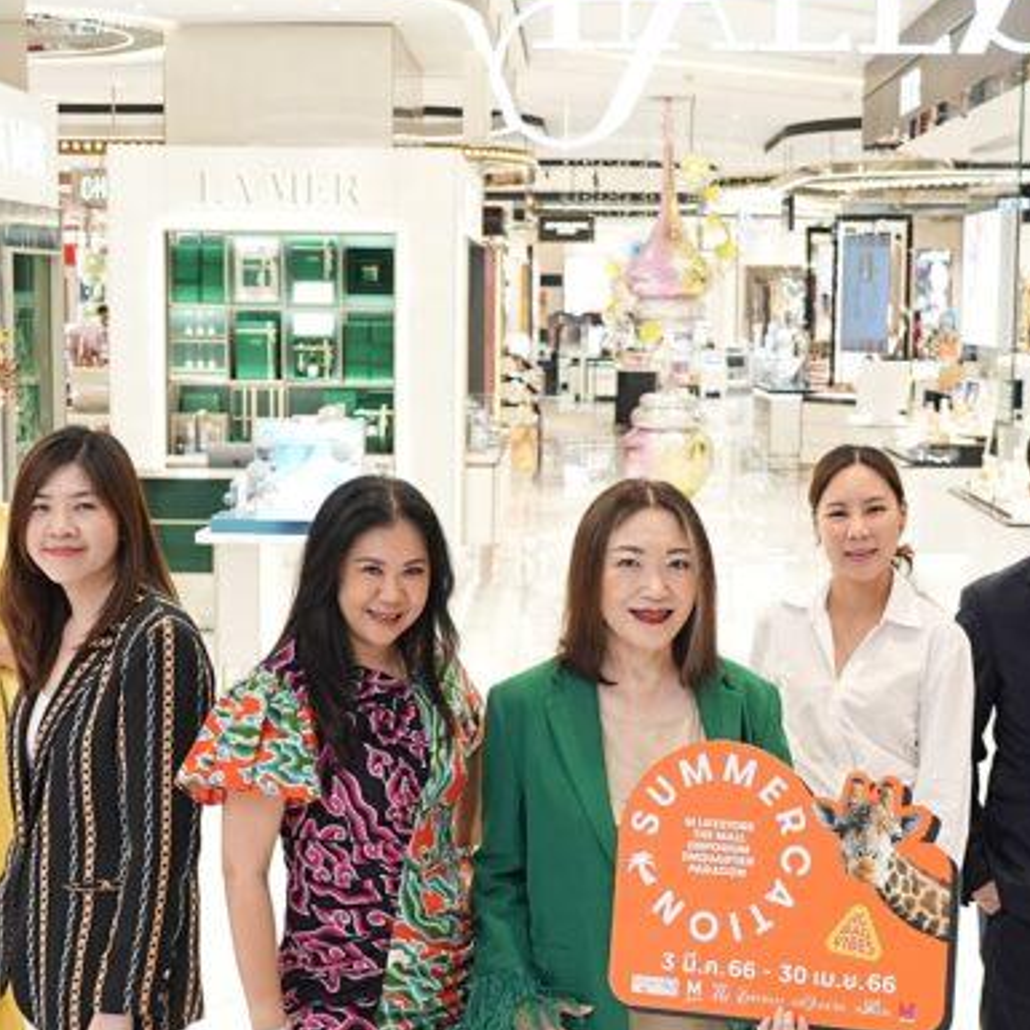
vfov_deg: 28.1
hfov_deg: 28.1
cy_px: 607
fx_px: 2054
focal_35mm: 61
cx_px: 554
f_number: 4
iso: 1000
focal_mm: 24
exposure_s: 1/200
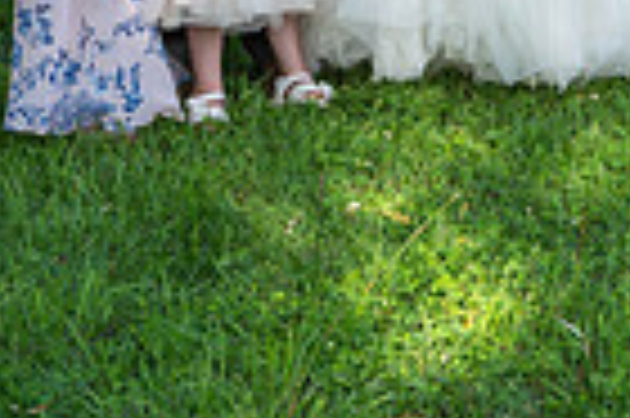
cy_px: -400
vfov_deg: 7.4
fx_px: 3111
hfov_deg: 11.5
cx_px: 616
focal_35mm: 178
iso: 180
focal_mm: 43
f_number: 5.6
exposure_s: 1/250
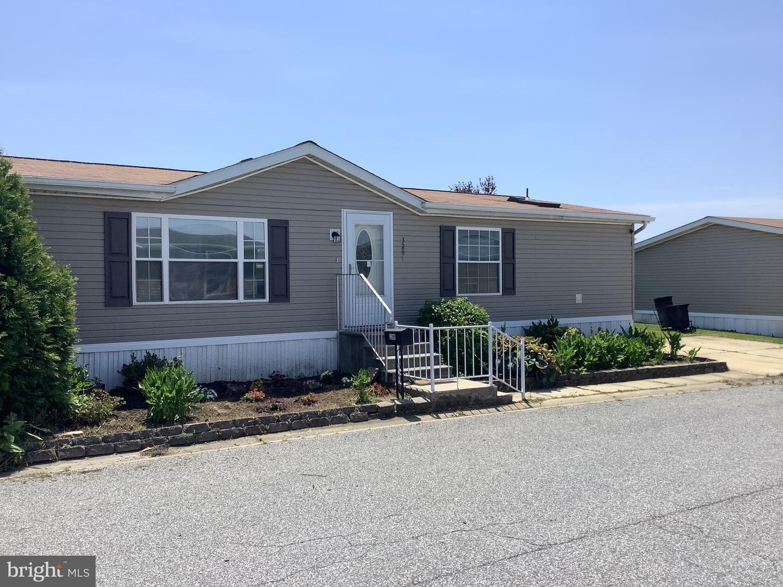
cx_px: 392
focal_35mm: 31
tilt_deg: -1.5
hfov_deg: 58.4
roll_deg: +1.0
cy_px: 294
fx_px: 701
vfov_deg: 45.4
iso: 25
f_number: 2.4
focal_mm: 3.3
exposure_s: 1/1631
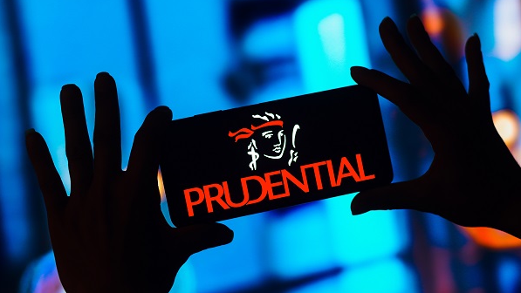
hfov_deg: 26.8
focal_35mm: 79
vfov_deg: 15.3
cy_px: 148
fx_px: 1092
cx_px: 260
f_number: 2.8
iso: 160
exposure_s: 1/60
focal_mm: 50
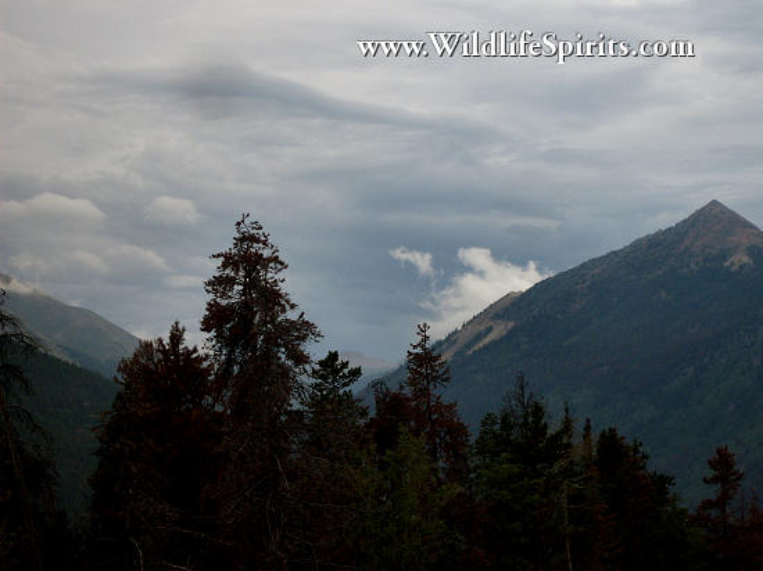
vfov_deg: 14.0
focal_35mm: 106
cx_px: 382
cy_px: 286
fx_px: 2335
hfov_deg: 18.6
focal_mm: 17.4
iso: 80
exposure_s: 1/250
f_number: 4.9
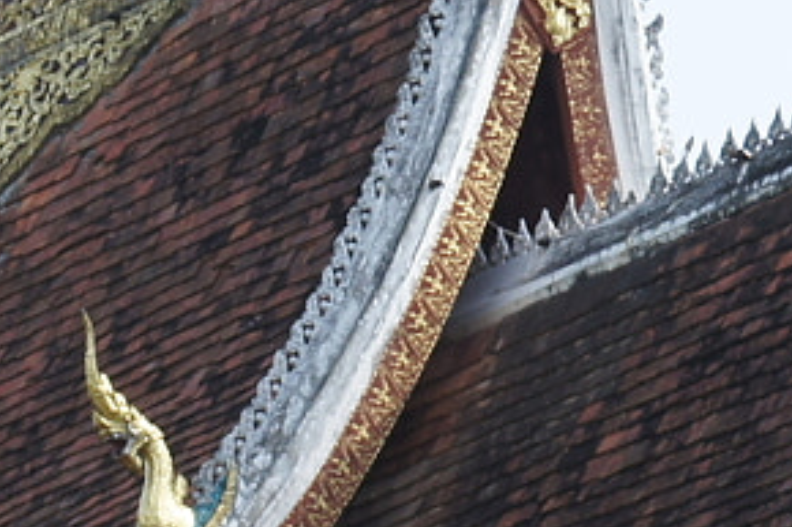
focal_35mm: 477
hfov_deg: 4.3
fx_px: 10477
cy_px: 1230
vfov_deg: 2.9
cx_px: 1005
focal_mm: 45
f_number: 6.3
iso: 100
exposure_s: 1/160
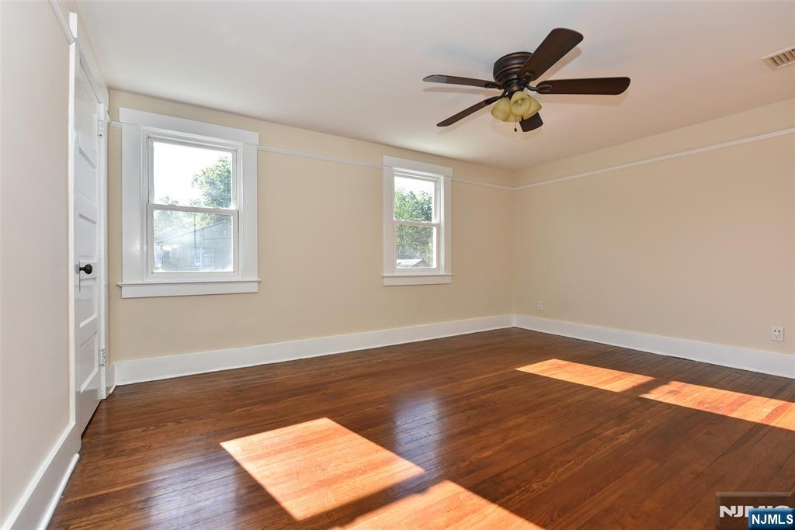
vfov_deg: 73.8
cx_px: 398
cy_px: 265
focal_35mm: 16
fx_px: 353
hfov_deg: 96.7
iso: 200
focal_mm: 16
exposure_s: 1/125
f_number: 5.6
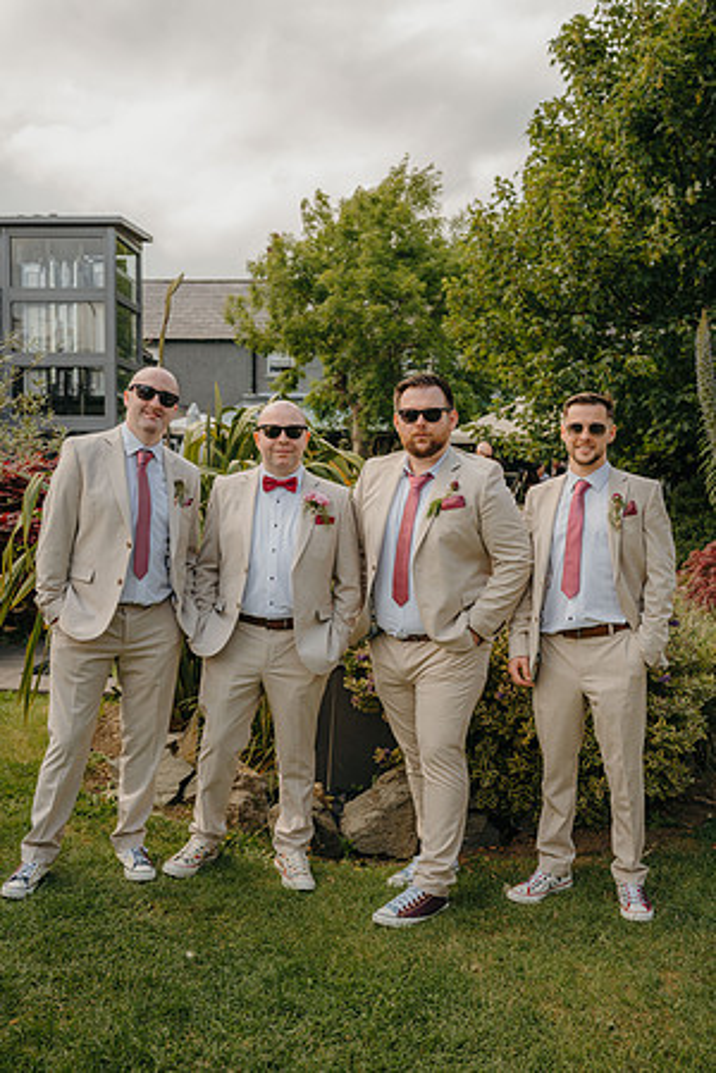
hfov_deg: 37.9
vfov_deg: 54.4
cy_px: 536
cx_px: 358
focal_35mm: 35
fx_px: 1044
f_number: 4
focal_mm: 35
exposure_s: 1/320
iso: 100
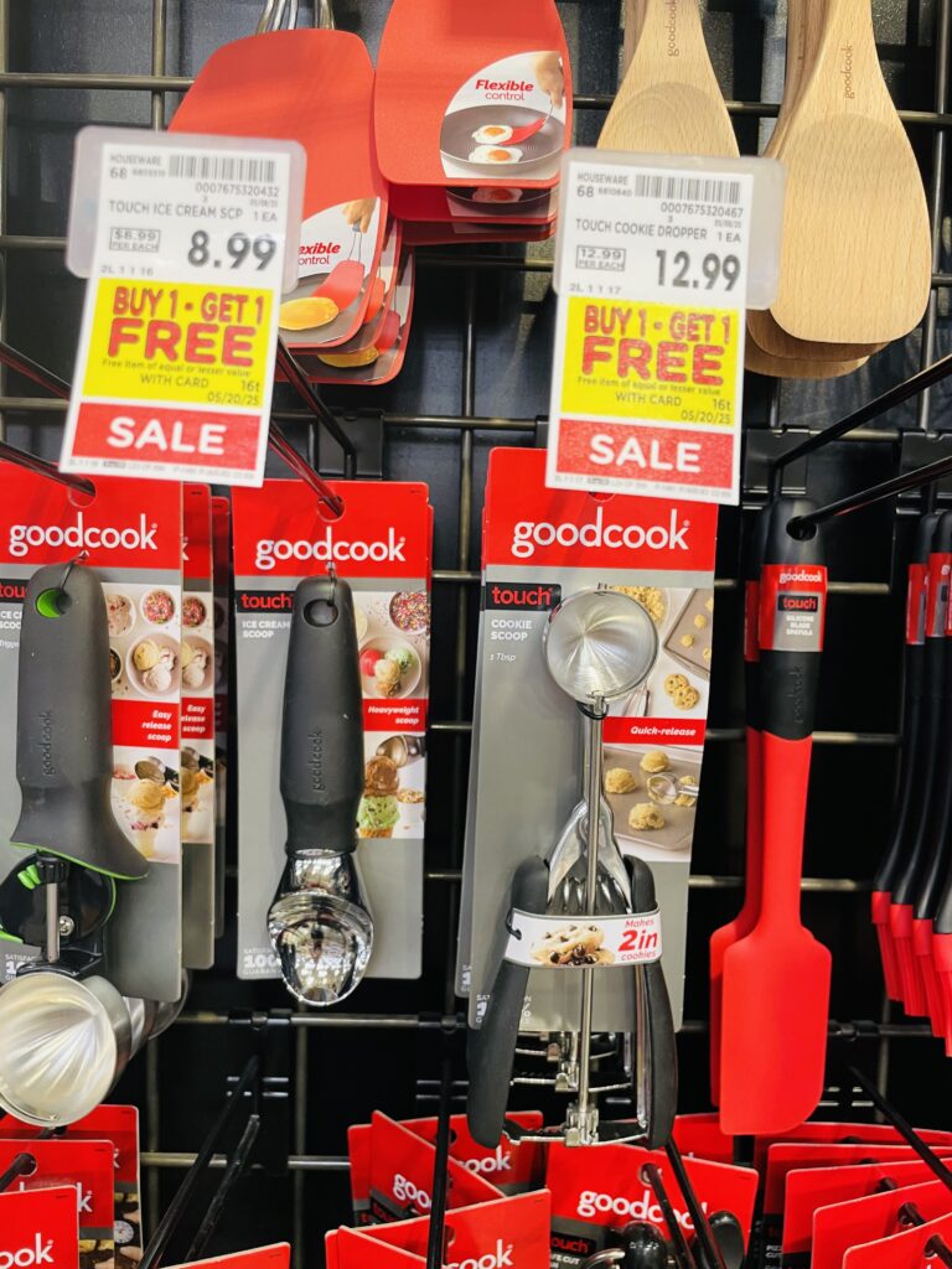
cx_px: 476
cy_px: 634
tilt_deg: -2.8
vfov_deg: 67.3
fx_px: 953
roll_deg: -1.2
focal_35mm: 26
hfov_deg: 53.1
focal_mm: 4.2
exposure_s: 1/60
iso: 100
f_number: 1.6
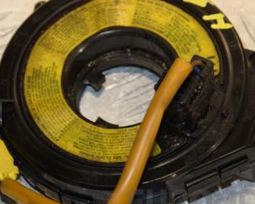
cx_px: 112
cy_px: 92
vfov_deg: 7.5
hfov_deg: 9.4
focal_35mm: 205
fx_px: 1546
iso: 800
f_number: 6.3
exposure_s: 1/200
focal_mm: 75
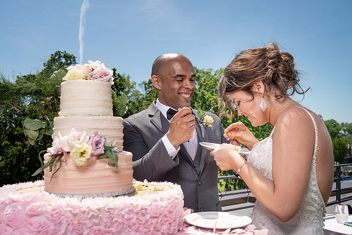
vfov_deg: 36.2
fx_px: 359
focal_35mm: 37
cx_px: 167
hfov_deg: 52.2
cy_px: 123
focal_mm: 35
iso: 50
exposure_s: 1/250
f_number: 7.1
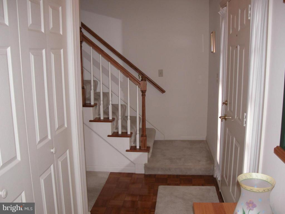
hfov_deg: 52.6
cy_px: 107
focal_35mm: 35
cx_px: 142
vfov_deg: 40.7
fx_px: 288
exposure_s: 1/60
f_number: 2.8
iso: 100
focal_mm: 8.9
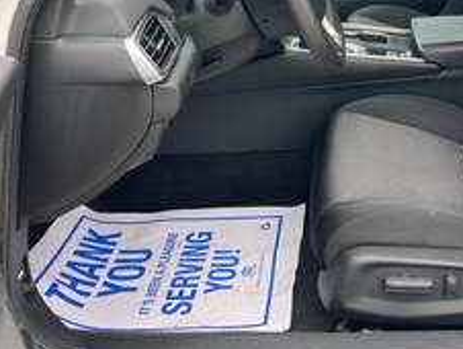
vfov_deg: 27.4
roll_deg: -2.0
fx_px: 696
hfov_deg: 35.5
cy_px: 59
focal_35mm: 52
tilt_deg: -20.6
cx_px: 377
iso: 25
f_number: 1.8
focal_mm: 3.99
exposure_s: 1/121
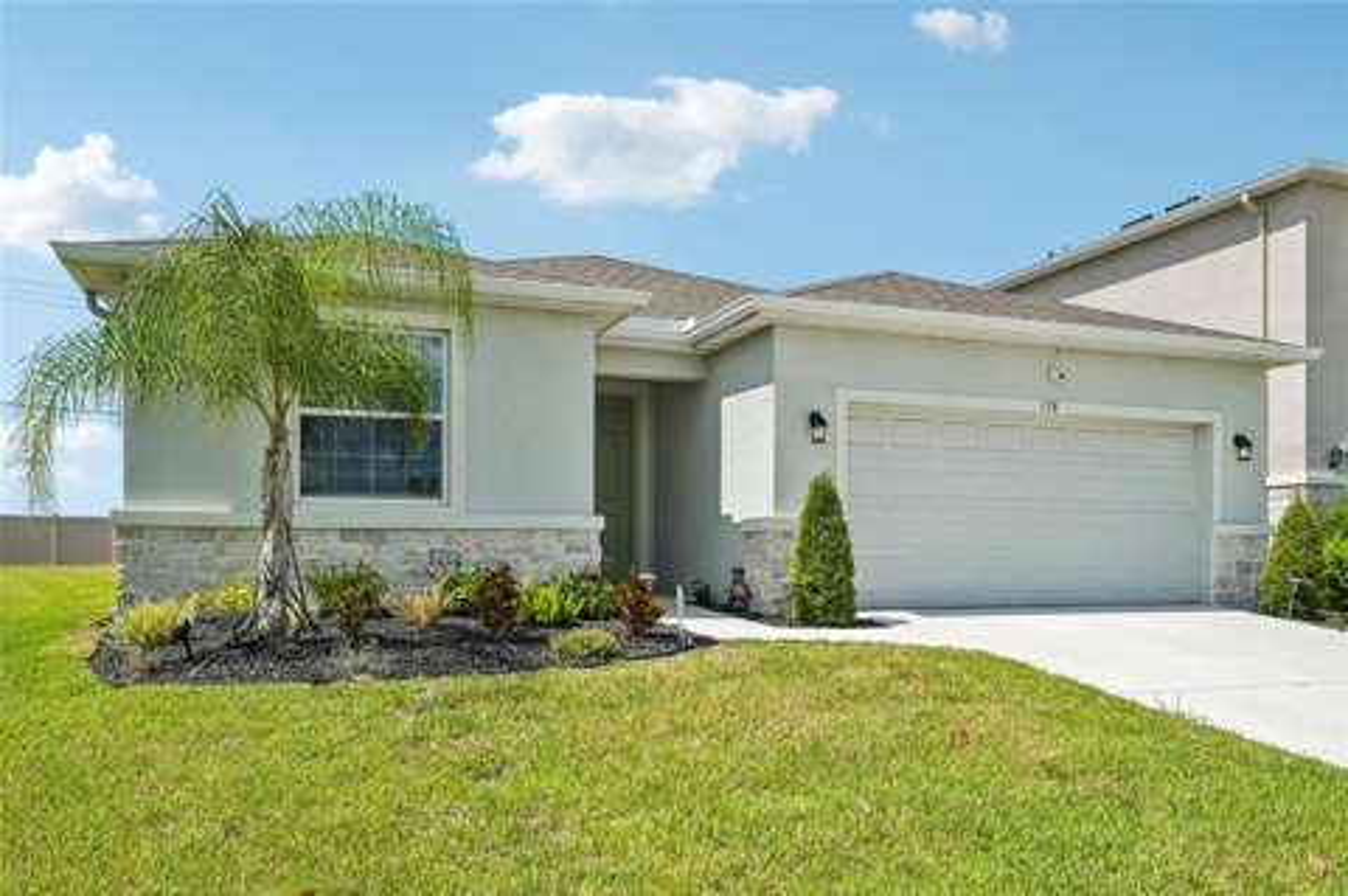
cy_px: 448
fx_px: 935
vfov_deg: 51.2
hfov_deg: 71.6
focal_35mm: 25
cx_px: 674
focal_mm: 25
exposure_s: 1/1600
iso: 400
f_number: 8
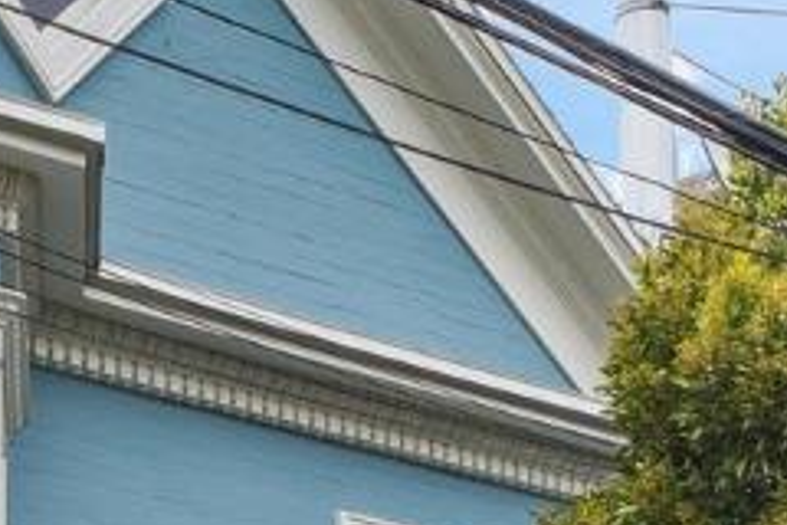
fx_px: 3279
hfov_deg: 13.5
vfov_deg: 8.9
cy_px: 766
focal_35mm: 150
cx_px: 46
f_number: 11
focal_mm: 24
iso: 200
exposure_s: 1/80
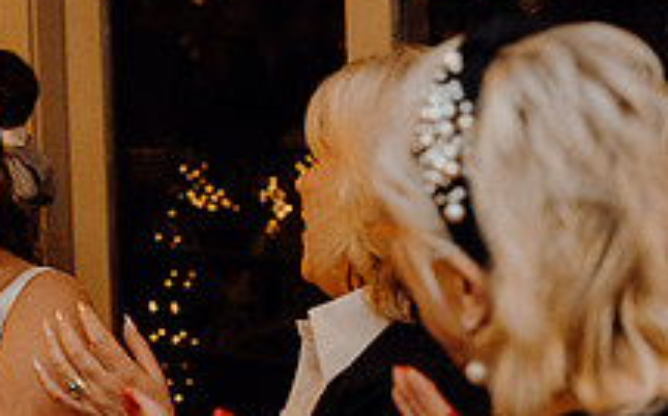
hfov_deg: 15.1
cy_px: 383
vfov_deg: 9.6
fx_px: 2456
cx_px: -59
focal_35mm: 135
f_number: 3.5
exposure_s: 1/160
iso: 2500
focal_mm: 49
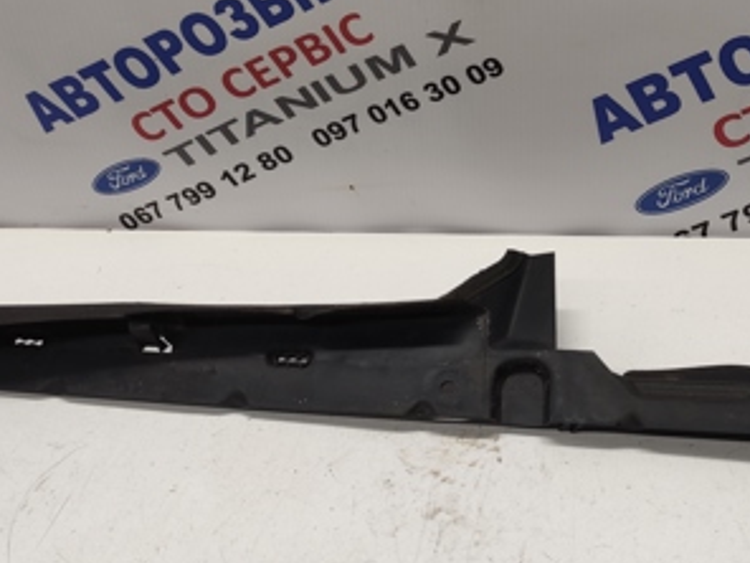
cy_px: 254
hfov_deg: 34.4
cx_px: 603
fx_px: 1170
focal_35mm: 54
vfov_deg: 27.0
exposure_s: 1/100
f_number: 1.89
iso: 125
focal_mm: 5.43
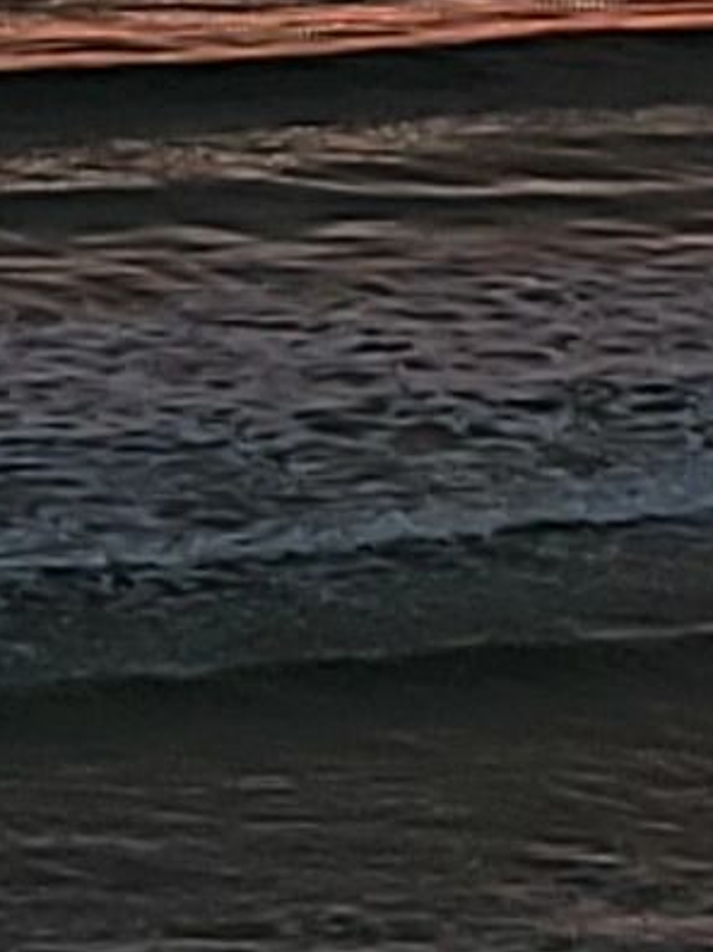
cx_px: 183
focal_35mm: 162
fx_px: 4451
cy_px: -817
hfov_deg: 9.1
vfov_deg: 11.3
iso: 25
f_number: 1.8
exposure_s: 1/120
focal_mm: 7
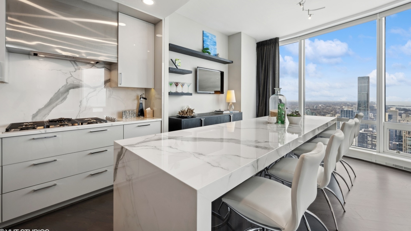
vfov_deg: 70.1
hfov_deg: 103.0
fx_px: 163
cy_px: 97
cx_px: 206
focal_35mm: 15
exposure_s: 1/20
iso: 200
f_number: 9.5
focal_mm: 14
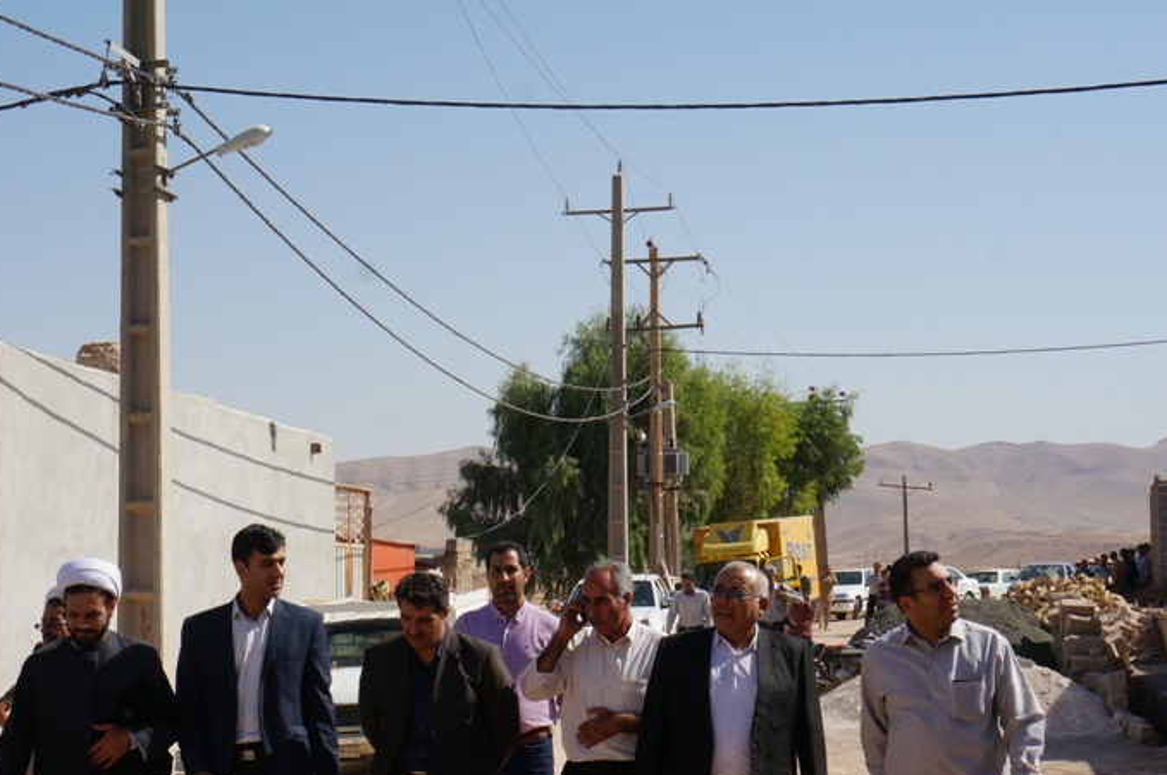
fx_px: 2201
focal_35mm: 68
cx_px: 415
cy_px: 503
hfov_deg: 29.5
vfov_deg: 19.9
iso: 160
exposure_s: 1/250
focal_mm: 30
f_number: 13
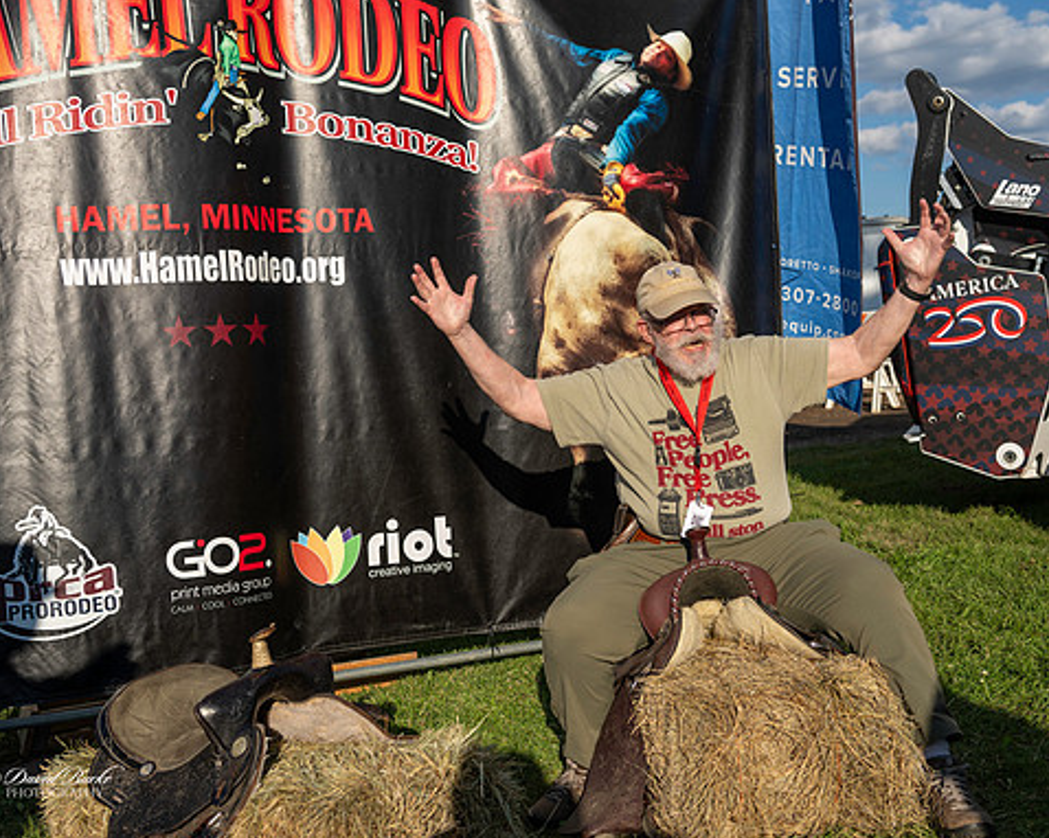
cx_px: 529
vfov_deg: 36.5
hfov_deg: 44.8
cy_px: 420
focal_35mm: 41
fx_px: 1272
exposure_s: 1/1000
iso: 100
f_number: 4
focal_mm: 36
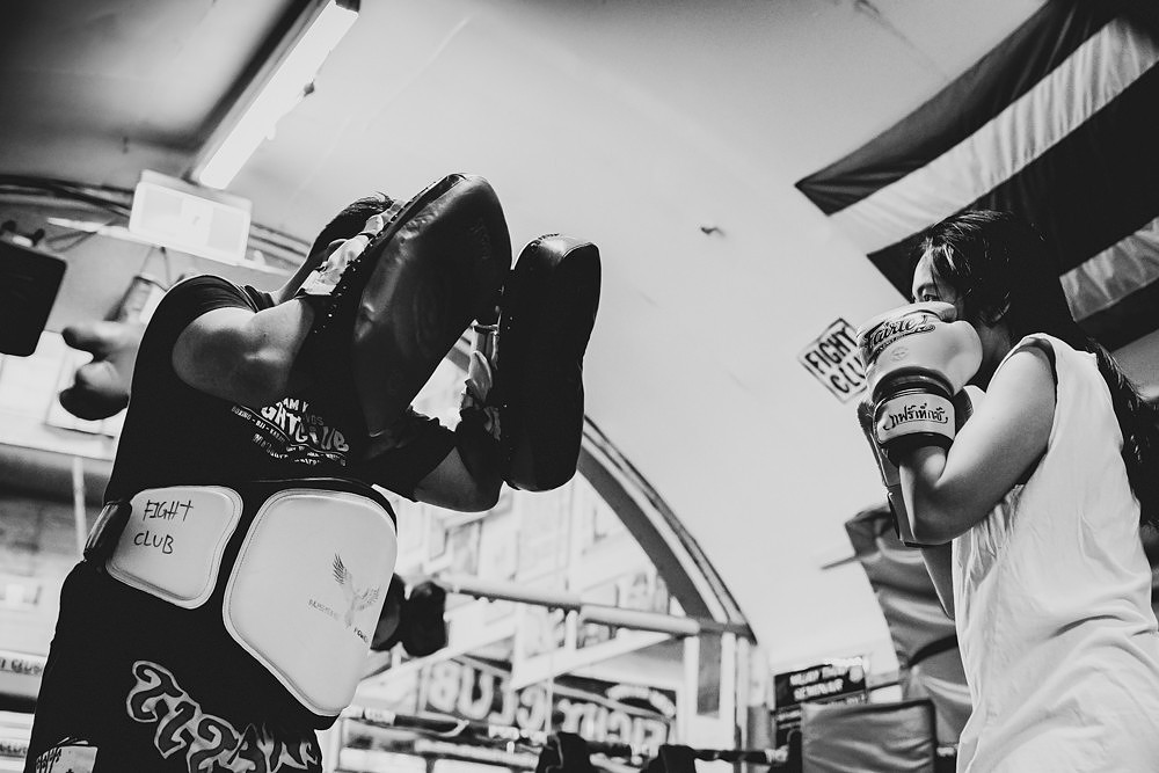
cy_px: 386
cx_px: 580
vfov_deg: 26.5
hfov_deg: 38.9
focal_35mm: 51
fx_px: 1642
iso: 12800
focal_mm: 51
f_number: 3.5
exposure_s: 1/400
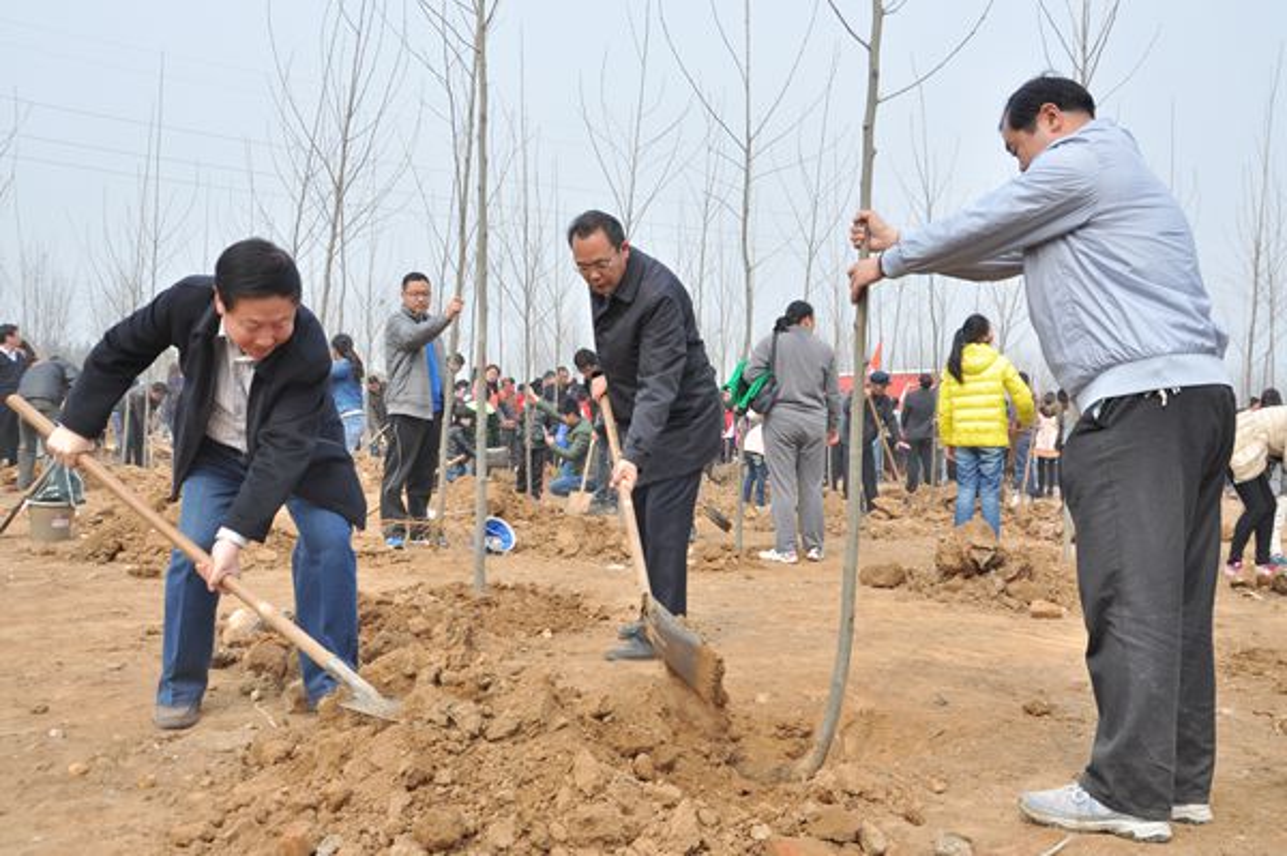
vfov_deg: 39.9
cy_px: 428
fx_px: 1179
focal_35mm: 33
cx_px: 644
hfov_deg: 57.3
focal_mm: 22
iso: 400
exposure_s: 1/320
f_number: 9
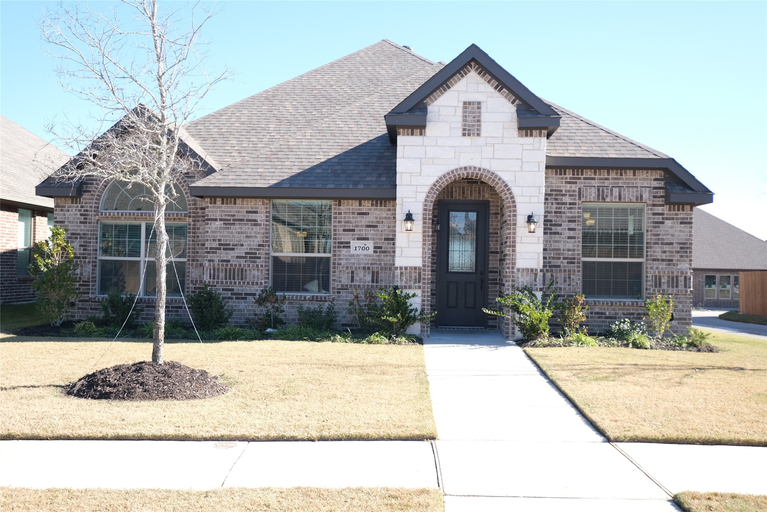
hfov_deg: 53.1
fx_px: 767
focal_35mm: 36
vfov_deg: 36.9
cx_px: 384
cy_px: 256
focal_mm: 24
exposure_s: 1/320
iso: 160
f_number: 4
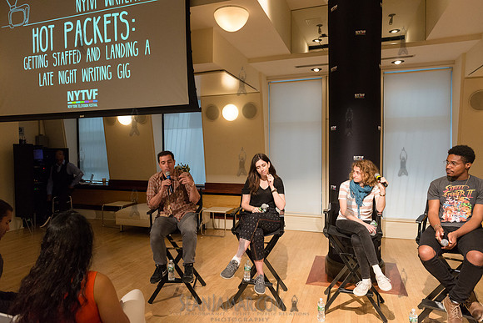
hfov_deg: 73.7
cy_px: 162
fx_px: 322
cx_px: 242
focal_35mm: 24
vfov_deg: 53.2
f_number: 4
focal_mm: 24
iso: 2500
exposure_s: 1/250
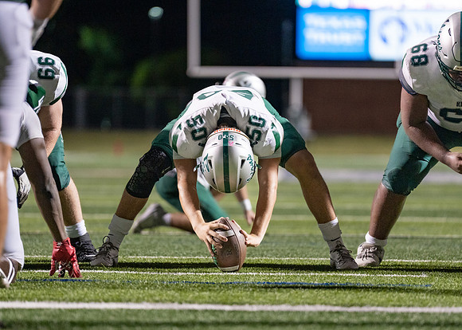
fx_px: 3185
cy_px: 182
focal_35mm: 243
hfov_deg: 8.3
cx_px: 227
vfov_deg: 5.9
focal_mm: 200
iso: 3200
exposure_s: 1/1000
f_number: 2.8
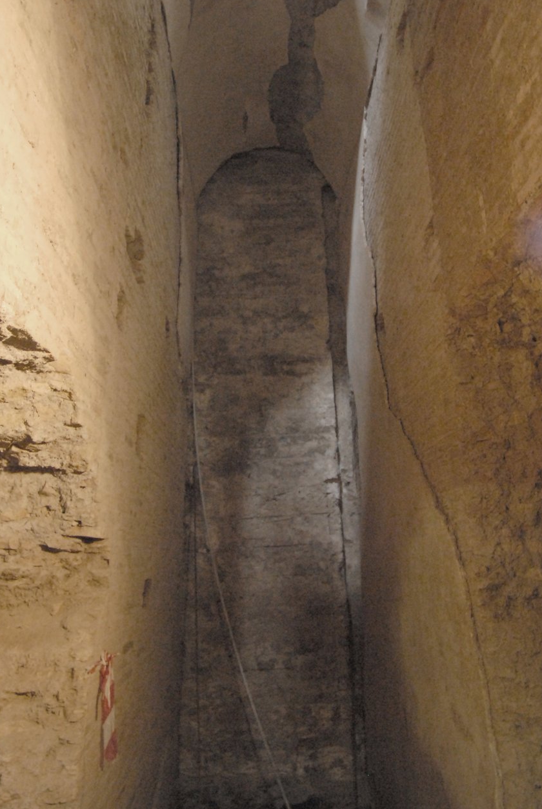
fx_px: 563
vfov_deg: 70.9
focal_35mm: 25
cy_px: 335
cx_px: 265
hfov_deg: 51.4
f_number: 2.8
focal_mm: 14
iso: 1600
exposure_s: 1/20
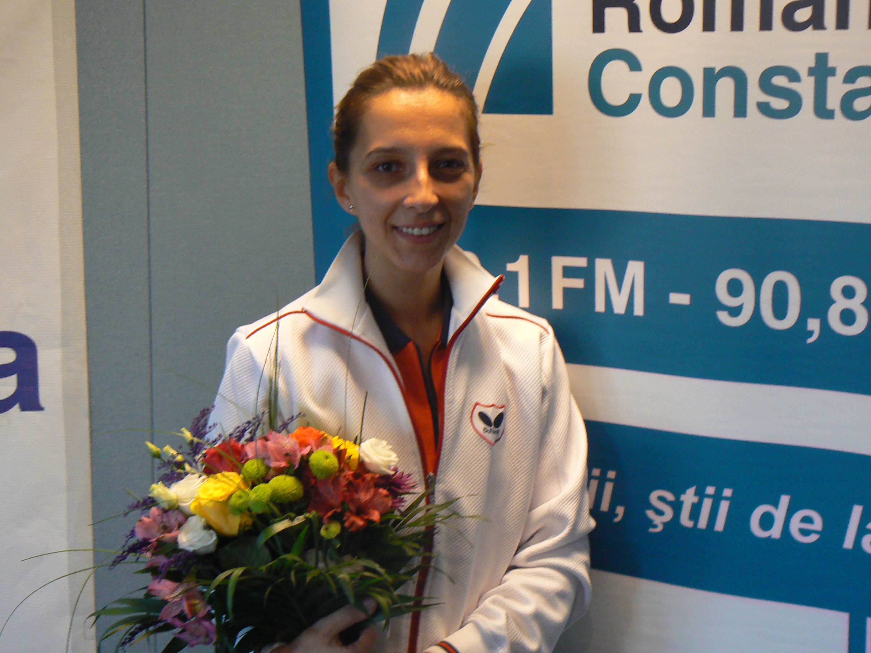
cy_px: 326
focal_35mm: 60
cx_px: 436
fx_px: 1510
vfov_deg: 24.4
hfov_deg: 32.2
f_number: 3.2
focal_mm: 10.1
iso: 160
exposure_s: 1/30
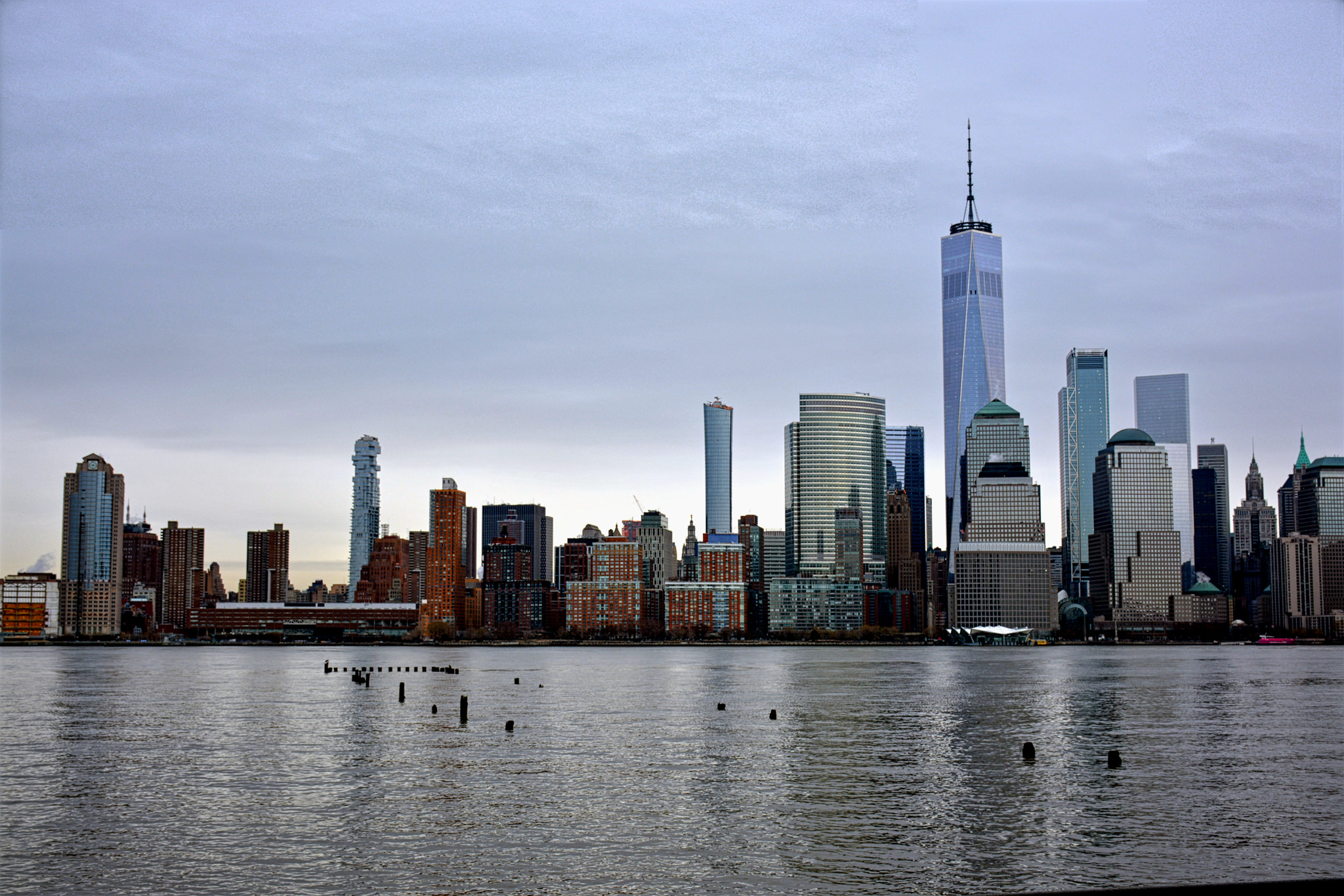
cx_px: 672
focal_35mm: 45
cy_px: 448
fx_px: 1680
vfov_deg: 29.9
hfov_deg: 43.6
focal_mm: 30
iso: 100
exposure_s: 1/400
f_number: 4
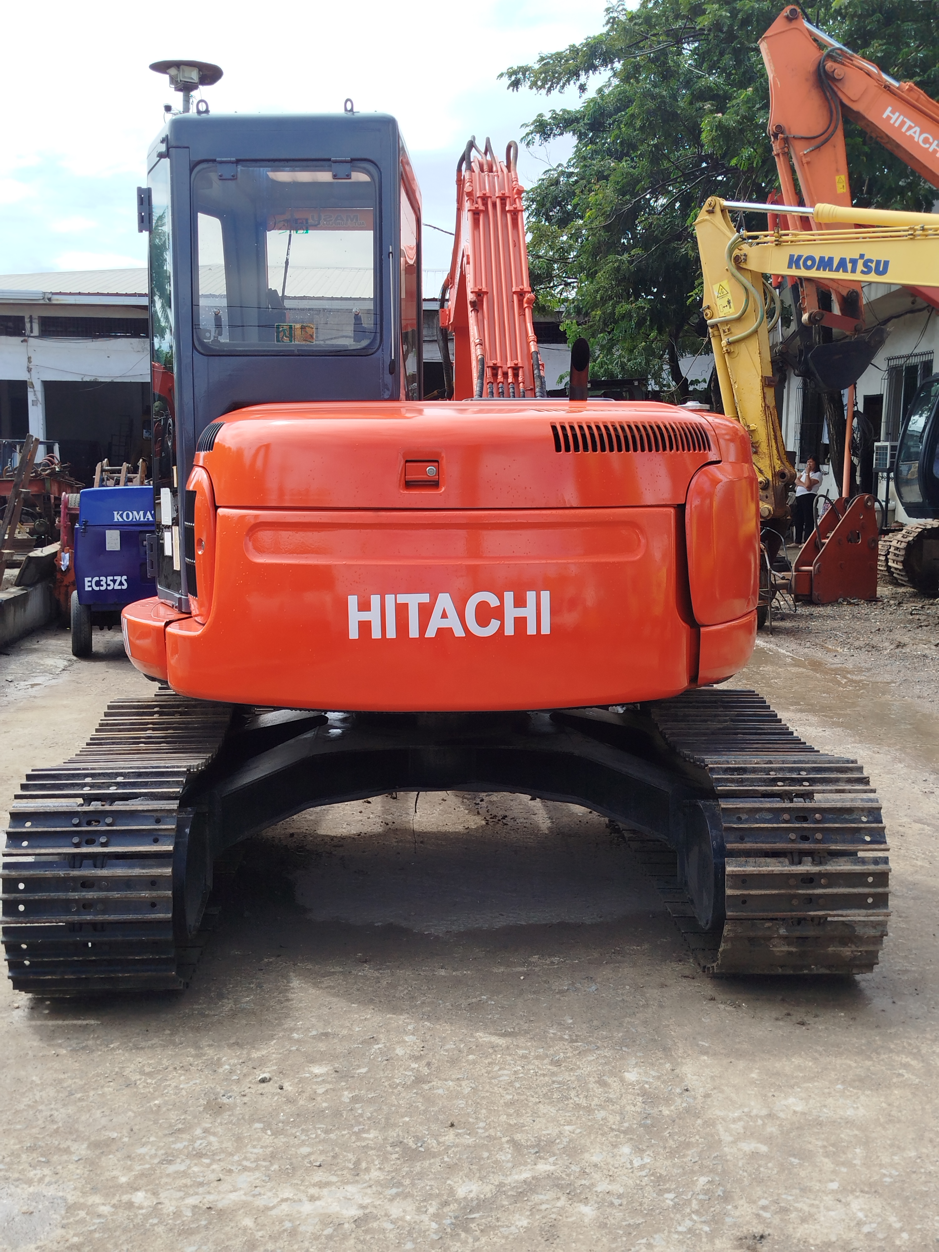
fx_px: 1374
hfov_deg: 37.7
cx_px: 470
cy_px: 626
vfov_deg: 49.0
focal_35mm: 38
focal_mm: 5.31
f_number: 1.7
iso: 50
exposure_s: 1/923
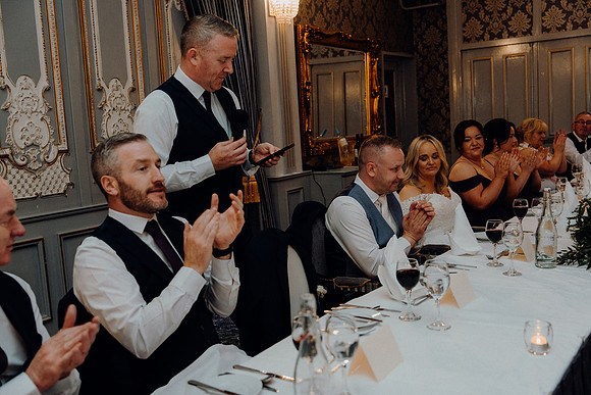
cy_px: 198
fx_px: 640
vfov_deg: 34.2
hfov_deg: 49.5
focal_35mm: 39
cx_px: 296
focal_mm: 39
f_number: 3.5
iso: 2500
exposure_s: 1/160
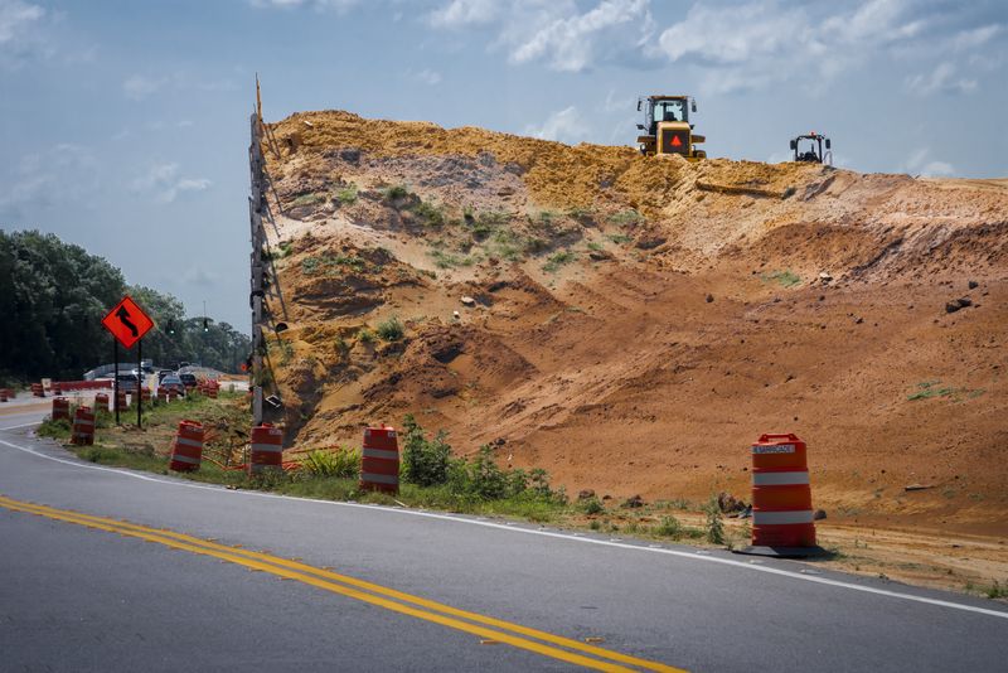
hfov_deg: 17.1
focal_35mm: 120
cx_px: 504
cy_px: 336
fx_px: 3361
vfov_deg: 11.4
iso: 200
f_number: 16
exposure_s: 1/320
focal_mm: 120
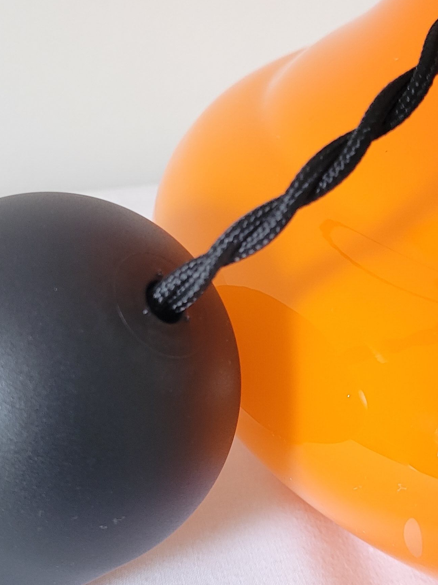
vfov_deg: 31.6
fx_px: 1029
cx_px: 197
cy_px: 248
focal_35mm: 61
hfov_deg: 24.0
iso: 320
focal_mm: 5.4
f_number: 1.8
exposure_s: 1/50
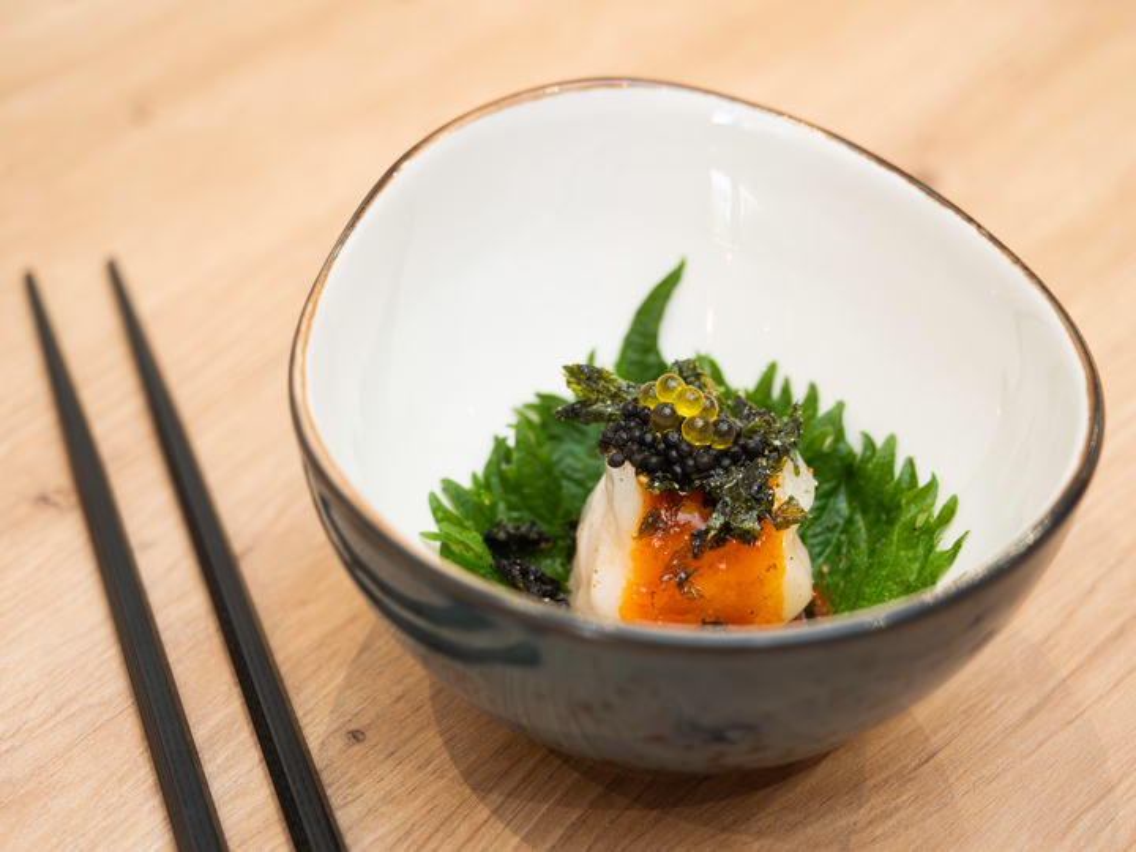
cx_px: 568
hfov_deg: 24.4
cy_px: 426
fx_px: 2625
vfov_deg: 18.4
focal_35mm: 80
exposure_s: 1/50
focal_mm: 40
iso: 400
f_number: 2.8
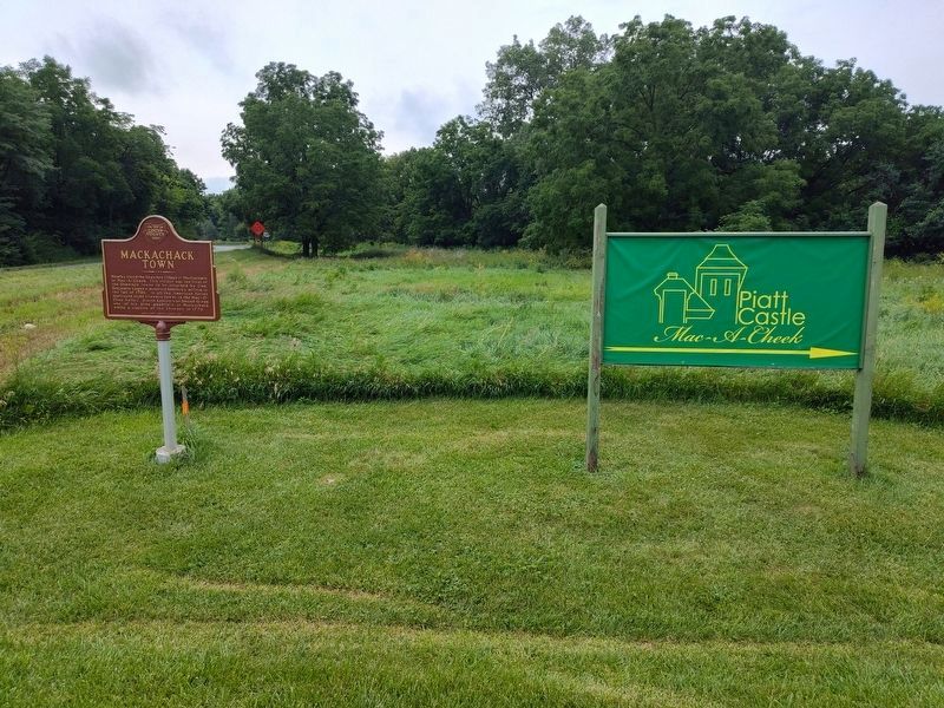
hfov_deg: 73.9
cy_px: 354
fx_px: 627
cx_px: 472
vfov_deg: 58.9
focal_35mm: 23
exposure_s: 1/552
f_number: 1.8
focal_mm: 5.56
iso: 100
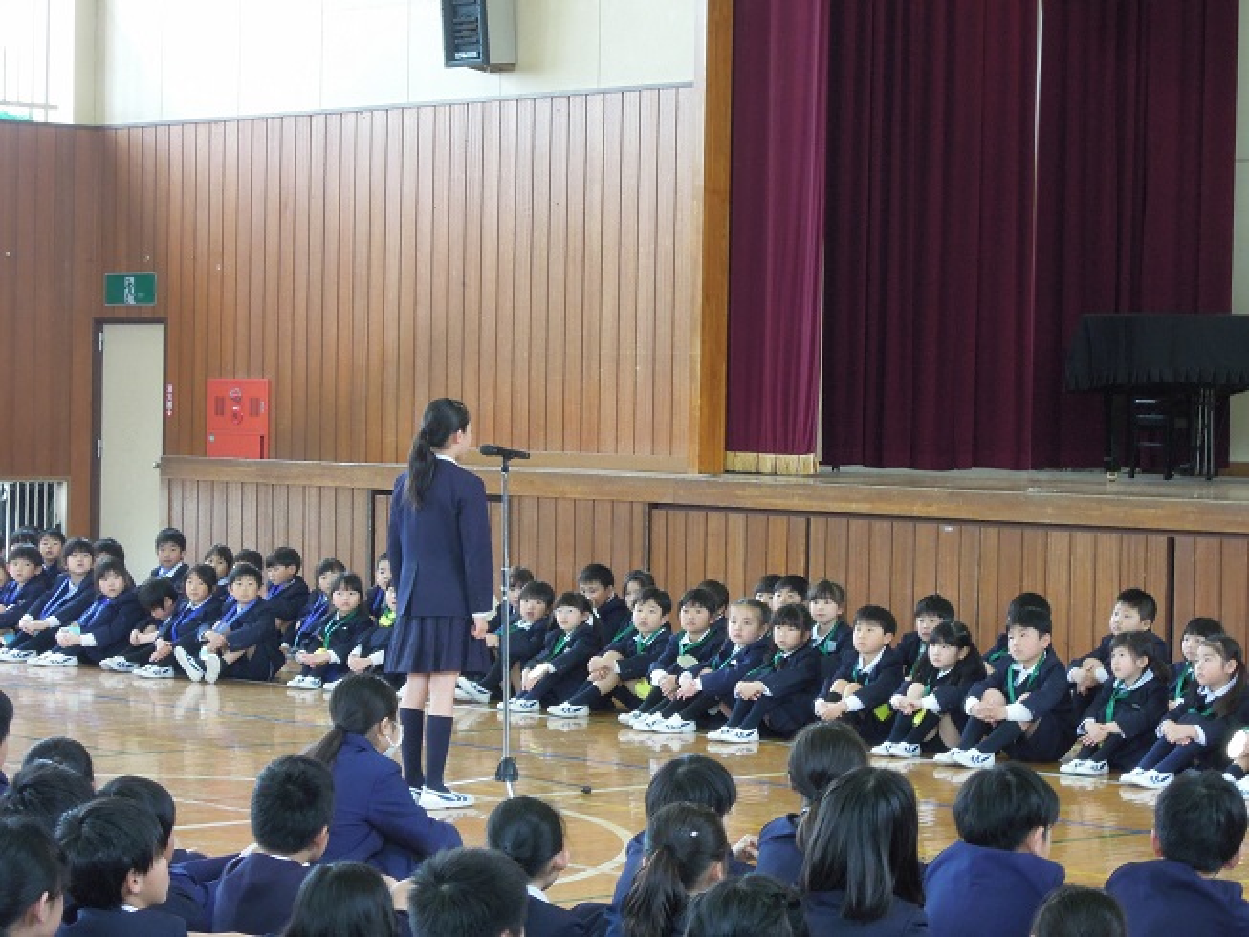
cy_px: 468
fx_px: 3609
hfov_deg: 19.6
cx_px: 624
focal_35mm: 100
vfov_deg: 14.8
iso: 560
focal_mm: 17.9
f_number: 5.5
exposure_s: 1/30
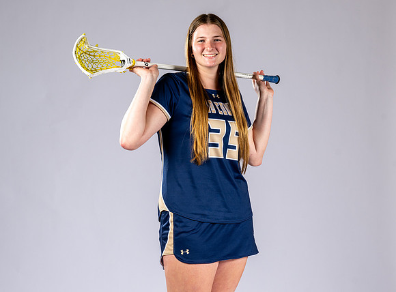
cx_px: 207
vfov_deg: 11.1
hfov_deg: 14.9
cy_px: 147
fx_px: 1510
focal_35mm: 133
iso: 250
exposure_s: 1/200
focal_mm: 96
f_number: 6.3
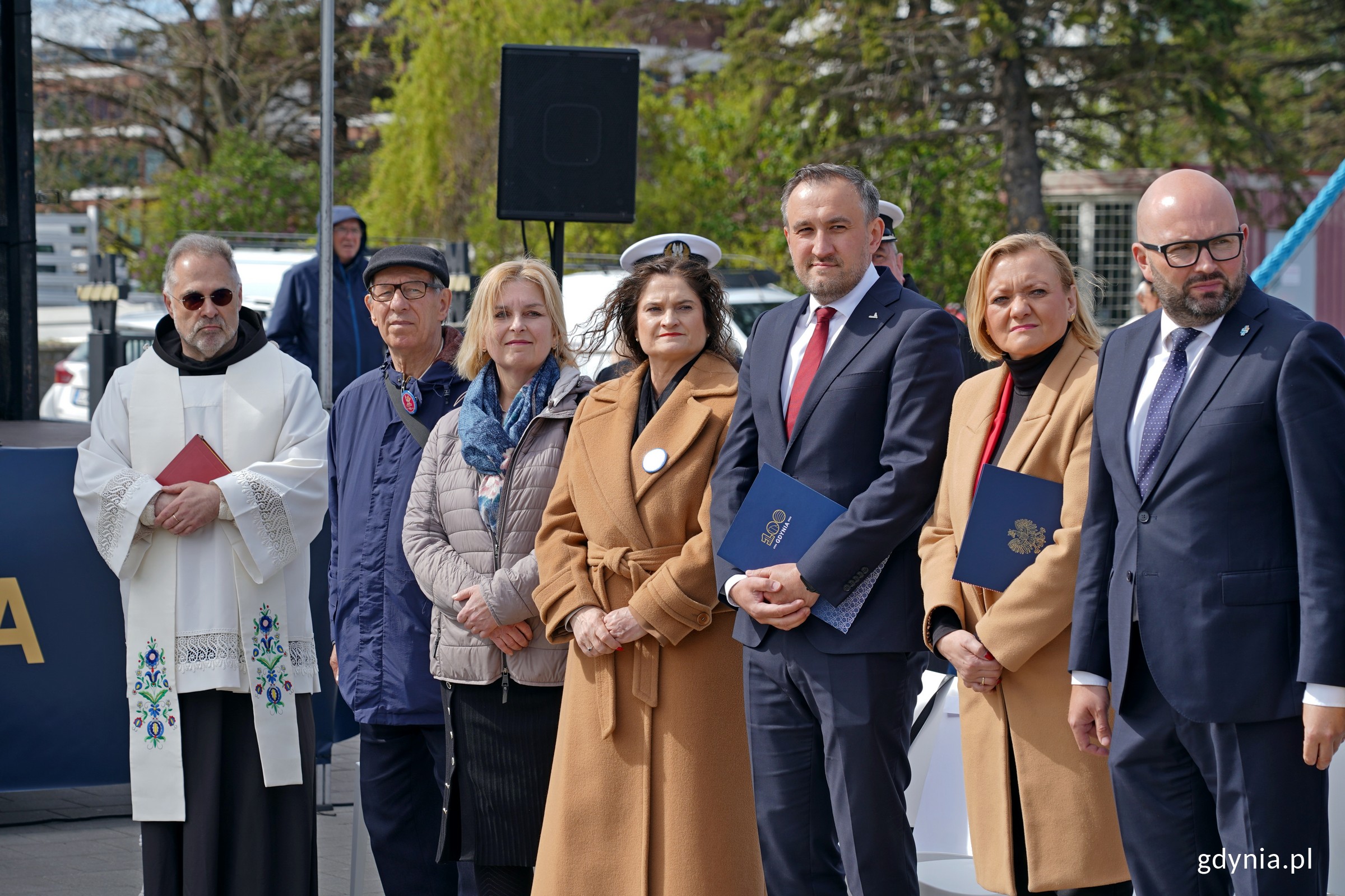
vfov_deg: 13.0
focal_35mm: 105
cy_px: 448
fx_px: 3923
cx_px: 672
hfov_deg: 19.5
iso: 80
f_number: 6.3
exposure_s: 1/250
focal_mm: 105
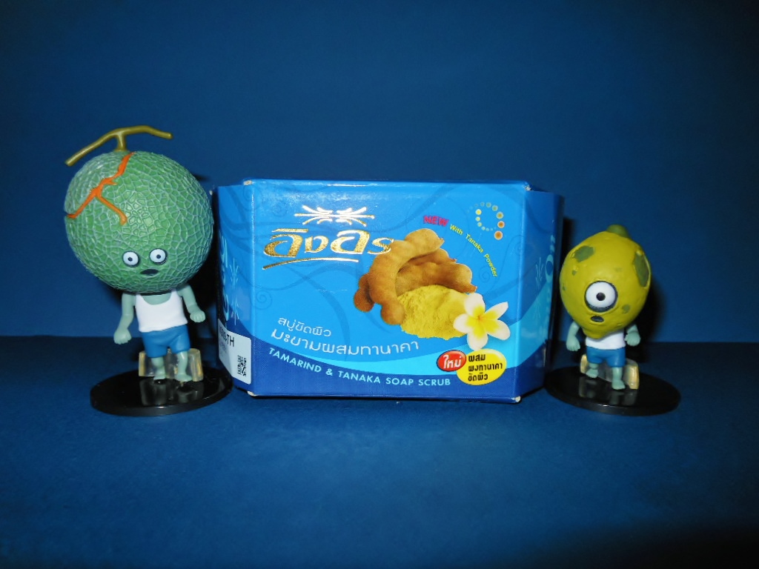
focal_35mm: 25
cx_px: 380
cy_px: 284
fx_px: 548
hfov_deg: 69.4
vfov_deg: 54.9
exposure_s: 1/25
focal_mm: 4.5
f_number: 10.2
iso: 80
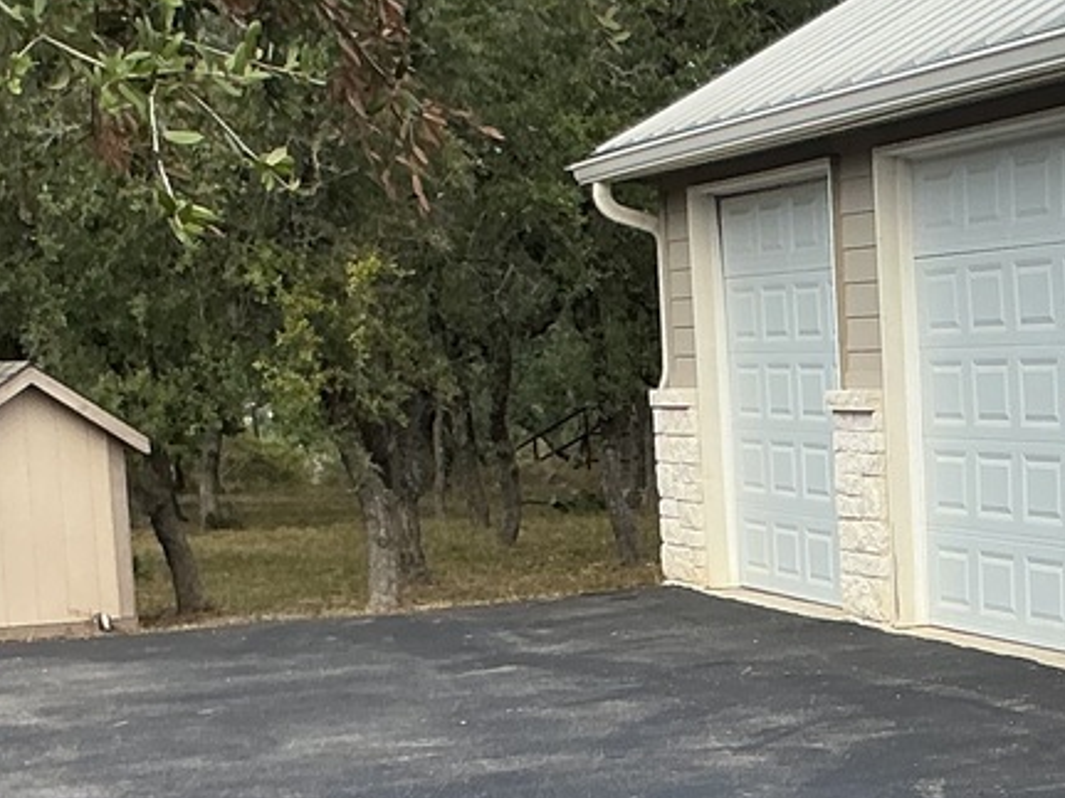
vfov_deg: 14.8
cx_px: 1317
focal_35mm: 97
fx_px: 2983
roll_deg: +0.1
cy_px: 946
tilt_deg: -11.5
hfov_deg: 19.0
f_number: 1.8
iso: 25
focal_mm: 3
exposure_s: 1/642
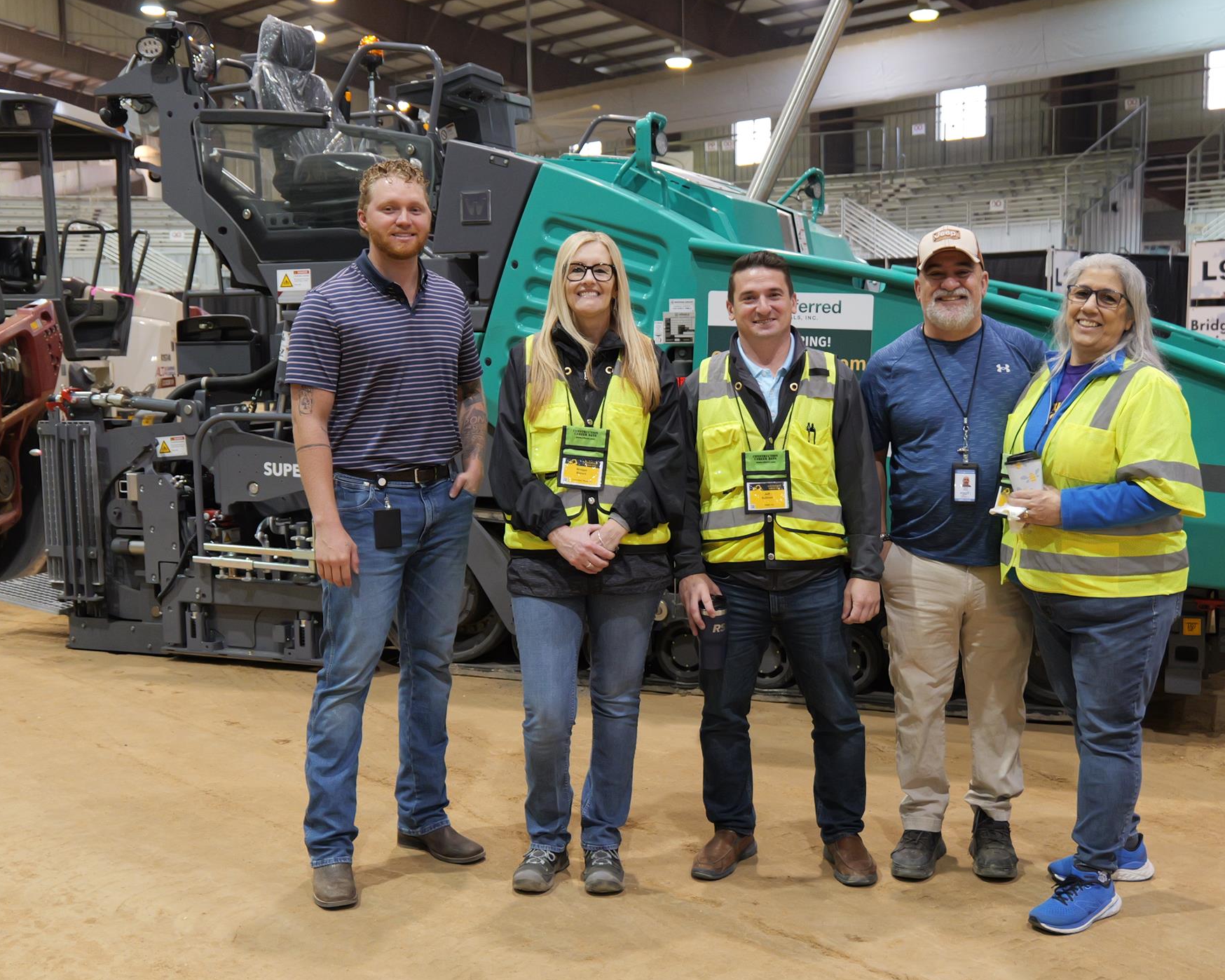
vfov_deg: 38.2
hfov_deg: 46.7
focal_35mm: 39
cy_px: 495
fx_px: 1414
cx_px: 690
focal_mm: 26
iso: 2000
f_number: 3.9
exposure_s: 1/60
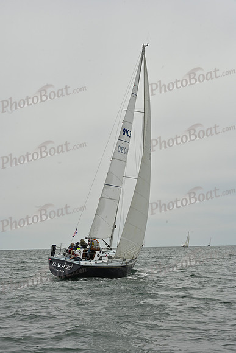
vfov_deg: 28.8
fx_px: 688
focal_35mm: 70
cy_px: 176
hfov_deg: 19.5
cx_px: 118
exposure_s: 1/1000
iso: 320
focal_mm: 70
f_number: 13
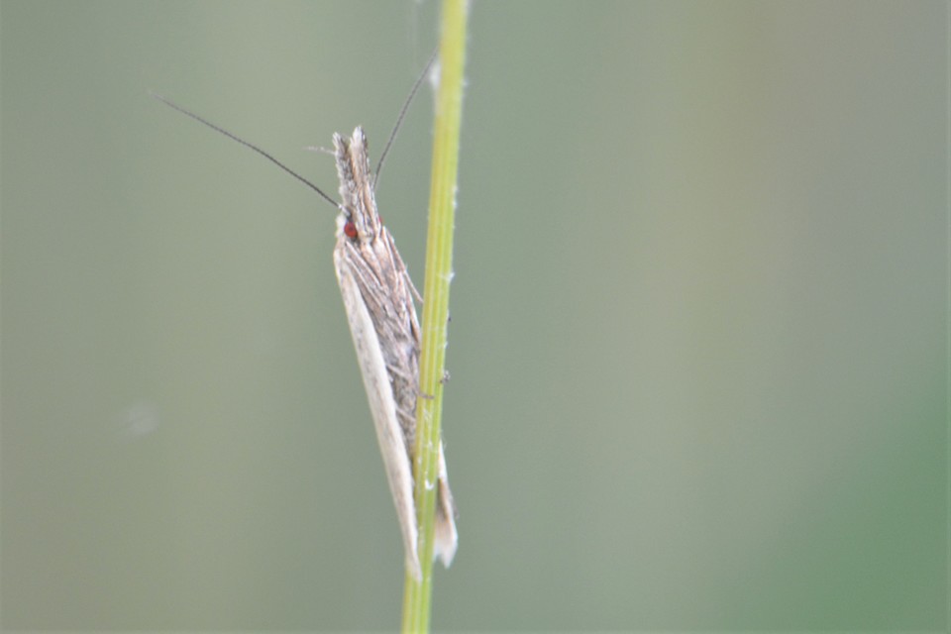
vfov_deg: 3.3
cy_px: 317
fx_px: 11094
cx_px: 476
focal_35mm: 420
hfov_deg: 4.9
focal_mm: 280
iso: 720
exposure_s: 1/125
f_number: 5.6
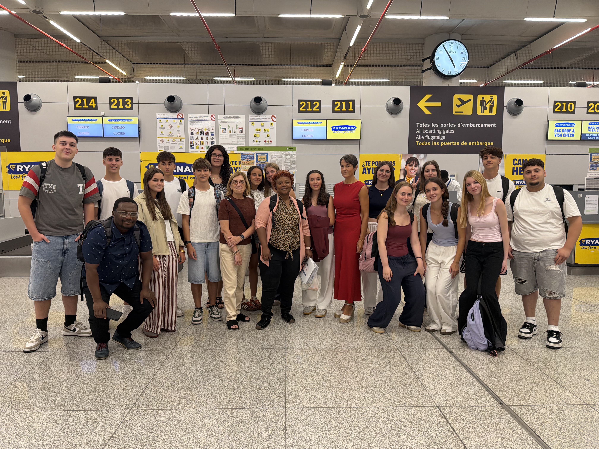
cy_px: 224
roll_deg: -0.1
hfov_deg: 71.6
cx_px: 300
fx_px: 415
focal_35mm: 24
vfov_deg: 56.8
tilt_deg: -5.6
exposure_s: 1/50
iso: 250
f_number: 1.78
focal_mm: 6.76
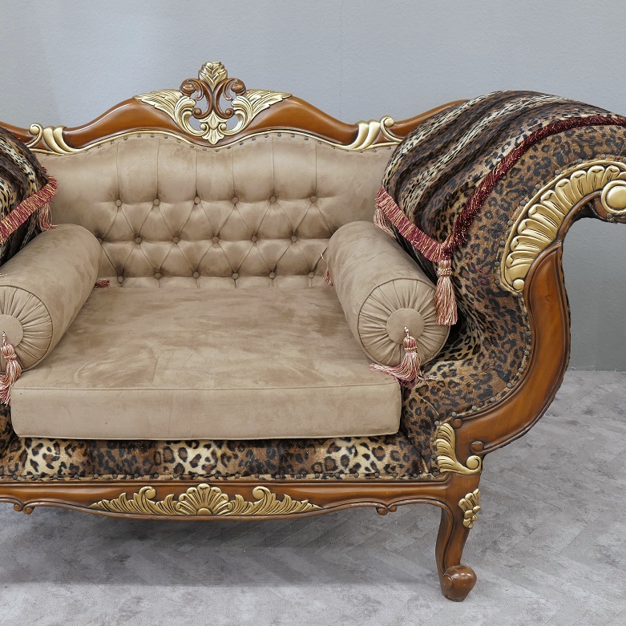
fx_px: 962
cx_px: 210
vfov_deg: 36.1
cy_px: 312
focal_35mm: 47
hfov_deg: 35.7
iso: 125
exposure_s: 1/4
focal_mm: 13.16
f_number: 3.1
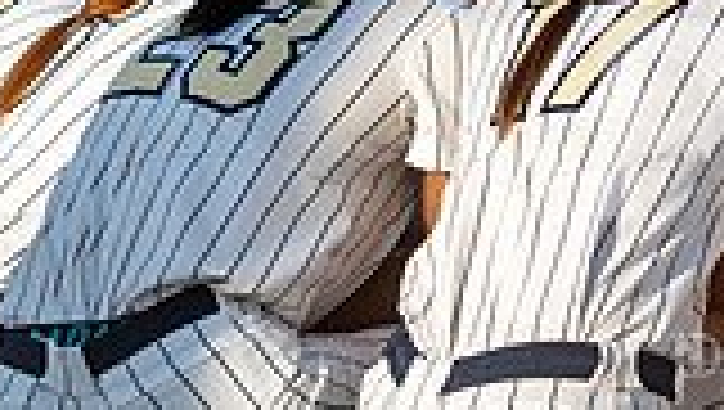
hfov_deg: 2.9
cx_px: 1174
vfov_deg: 1.6
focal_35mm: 753
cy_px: 182
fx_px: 14473
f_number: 5.6
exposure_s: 1/2000
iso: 400
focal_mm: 200
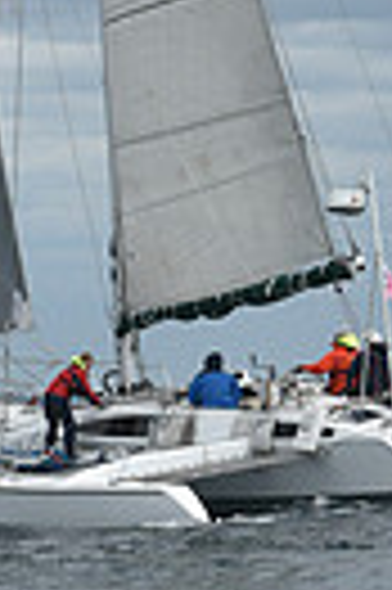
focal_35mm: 310
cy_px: 239
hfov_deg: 4.4
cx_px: 255
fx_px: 5076
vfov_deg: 6.7
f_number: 10
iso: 250
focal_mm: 70
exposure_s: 1/800
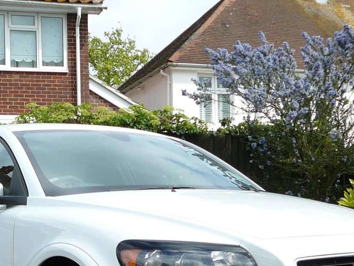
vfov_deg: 21.1
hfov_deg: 28.5
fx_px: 695
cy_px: 244
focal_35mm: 68
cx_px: 158
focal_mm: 5.2
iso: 80
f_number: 2.8
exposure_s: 1/1000
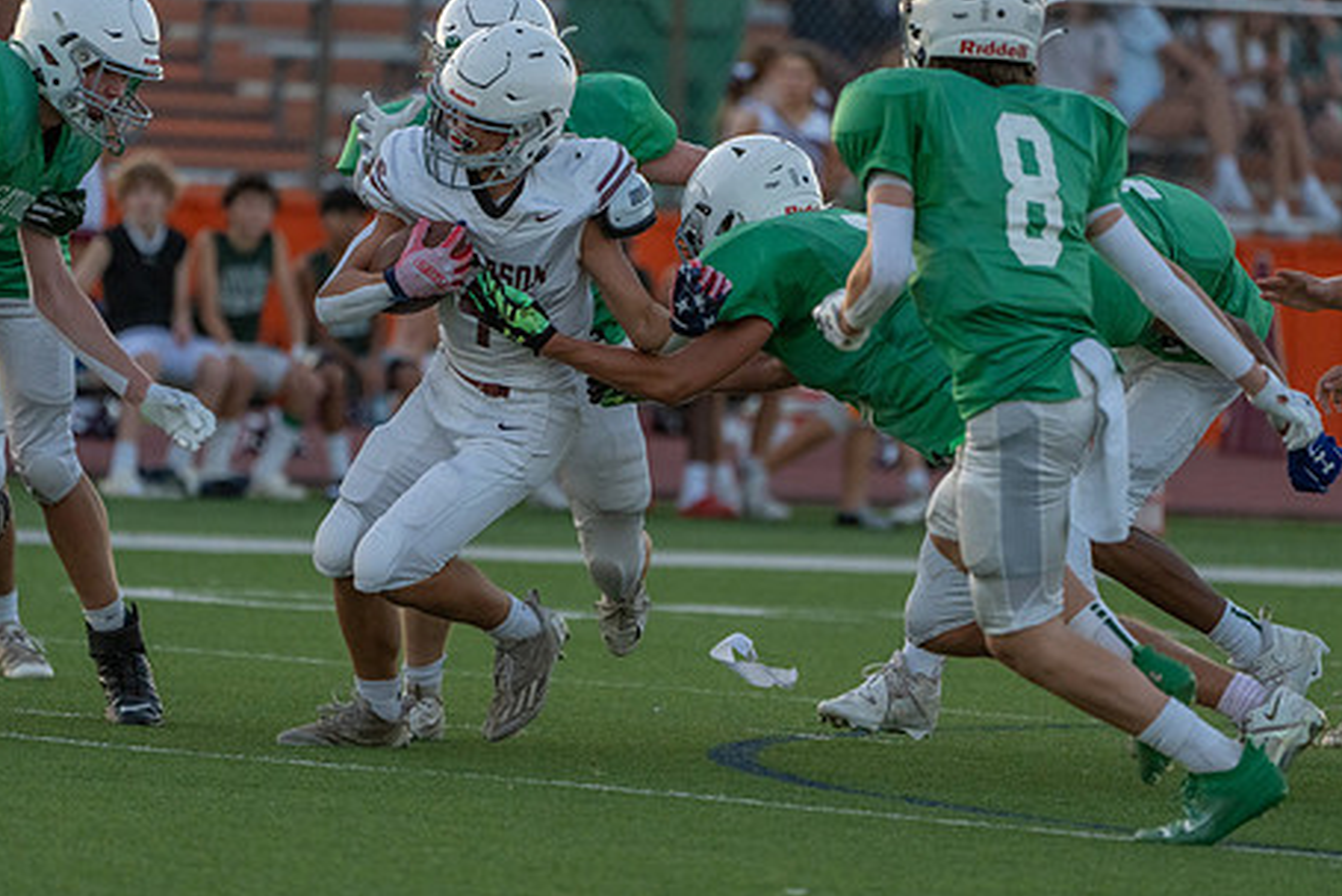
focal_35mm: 510
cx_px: 628
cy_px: 393
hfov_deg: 4.0
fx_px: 19023
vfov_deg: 2.7
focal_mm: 400
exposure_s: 1/1250
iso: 2500
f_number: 5.6
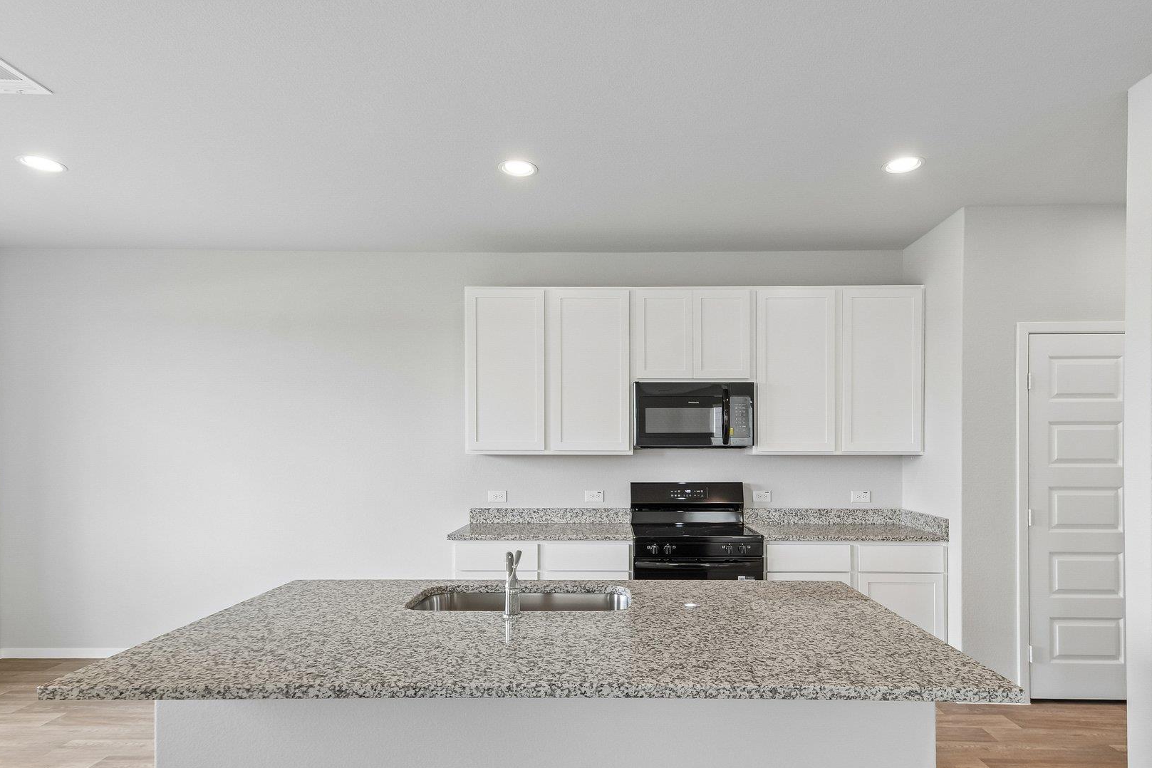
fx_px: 608
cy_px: 417
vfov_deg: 64.4
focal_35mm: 19
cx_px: 654
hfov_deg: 86.4
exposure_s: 1/30
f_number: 8
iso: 400
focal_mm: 10
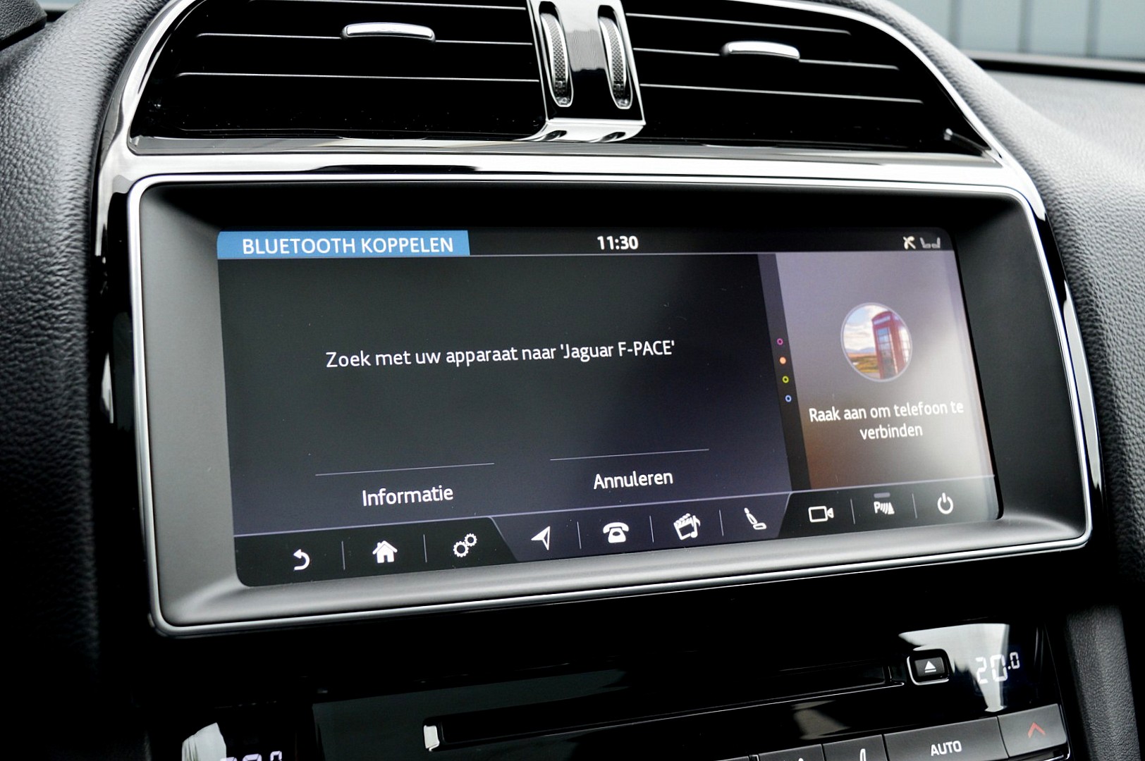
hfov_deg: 48.0
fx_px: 1287
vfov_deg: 33.0
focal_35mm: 40
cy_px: 380
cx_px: 572
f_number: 6.3
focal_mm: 27
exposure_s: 1/60
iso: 800
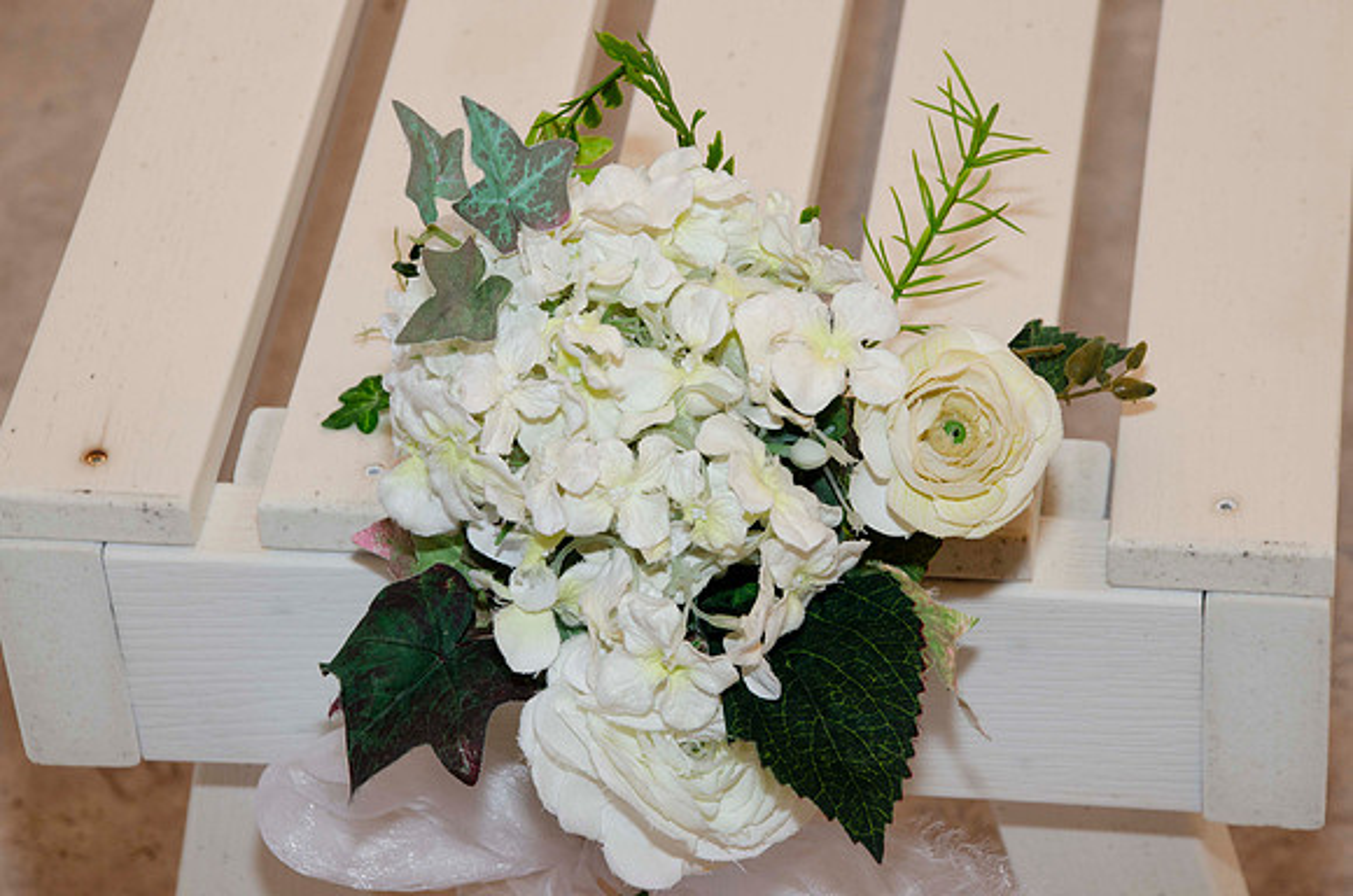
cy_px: 448
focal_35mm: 128
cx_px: 676
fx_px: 4781
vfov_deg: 10.7
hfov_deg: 16.1
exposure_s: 1/250
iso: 125
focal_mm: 85
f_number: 10
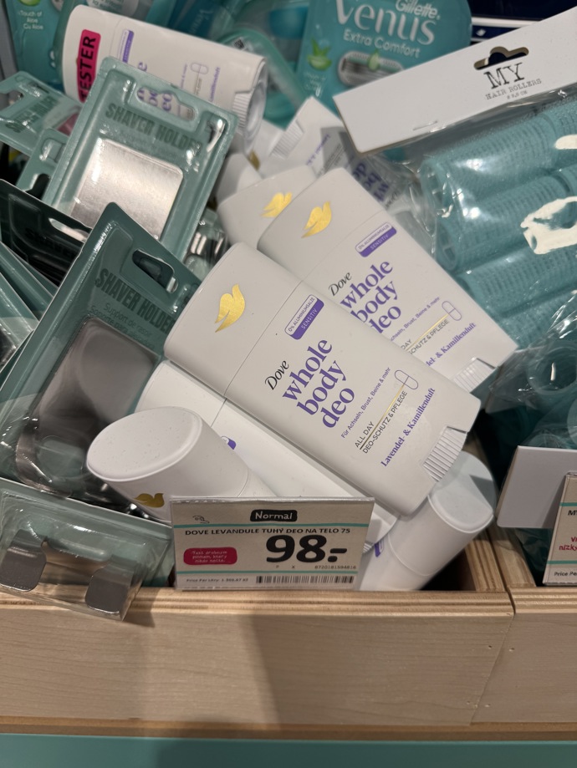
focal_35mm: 24
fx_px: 533
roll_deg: +0.8
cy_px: 384
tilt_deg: -34.5
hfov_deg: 56.8
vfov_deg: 71.6
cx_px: 288
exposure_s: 1/445
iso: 80
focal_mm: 6.76
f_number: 1.78
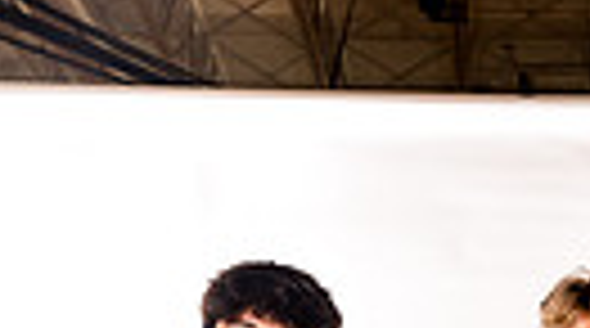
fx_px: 2029
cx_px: 554
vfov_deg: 8.2
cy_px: 885
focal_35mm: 130
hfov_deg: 16.3
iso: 800
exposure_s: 1/400
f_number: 8
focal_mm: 36
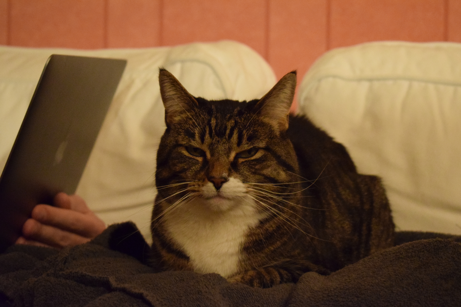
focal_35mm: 78
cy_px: 154
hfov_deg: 26.0
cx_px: 230
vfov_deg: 17.5
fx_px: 999
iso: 6400
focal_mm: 52
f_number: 5.6
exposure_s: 1/8
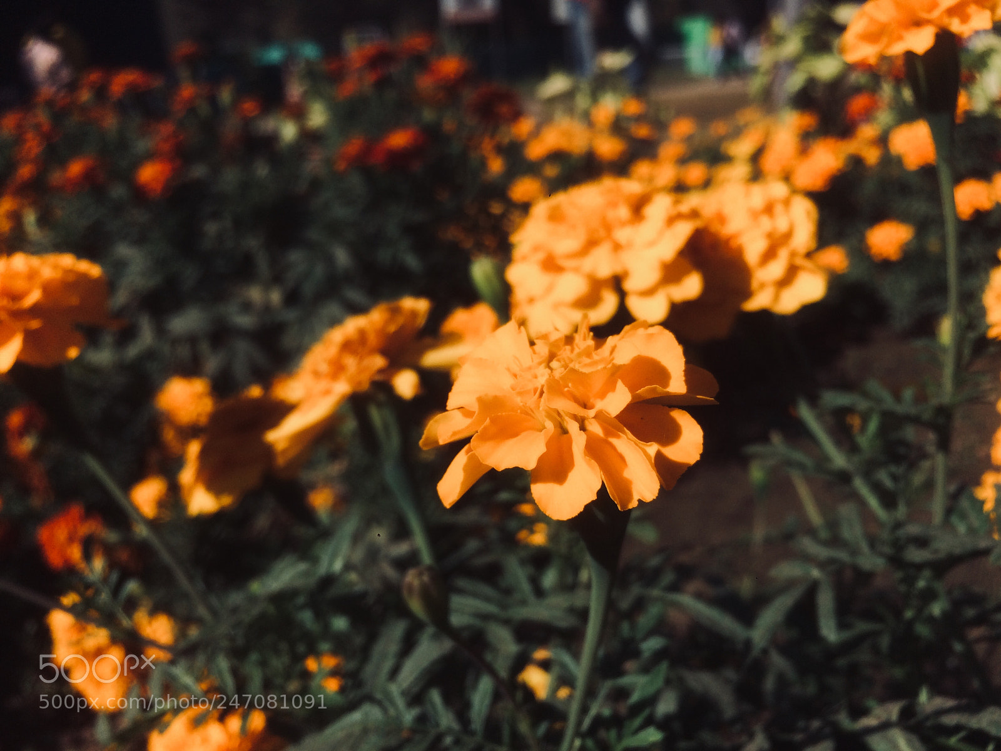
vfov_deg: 48.2
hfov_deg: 61.7
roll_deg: +2.5
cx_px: 500
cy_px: 376
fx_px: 839
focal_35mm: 29
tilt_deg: -20.9
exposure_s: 1/2933
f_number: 2.2
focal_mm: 4.15
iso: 32
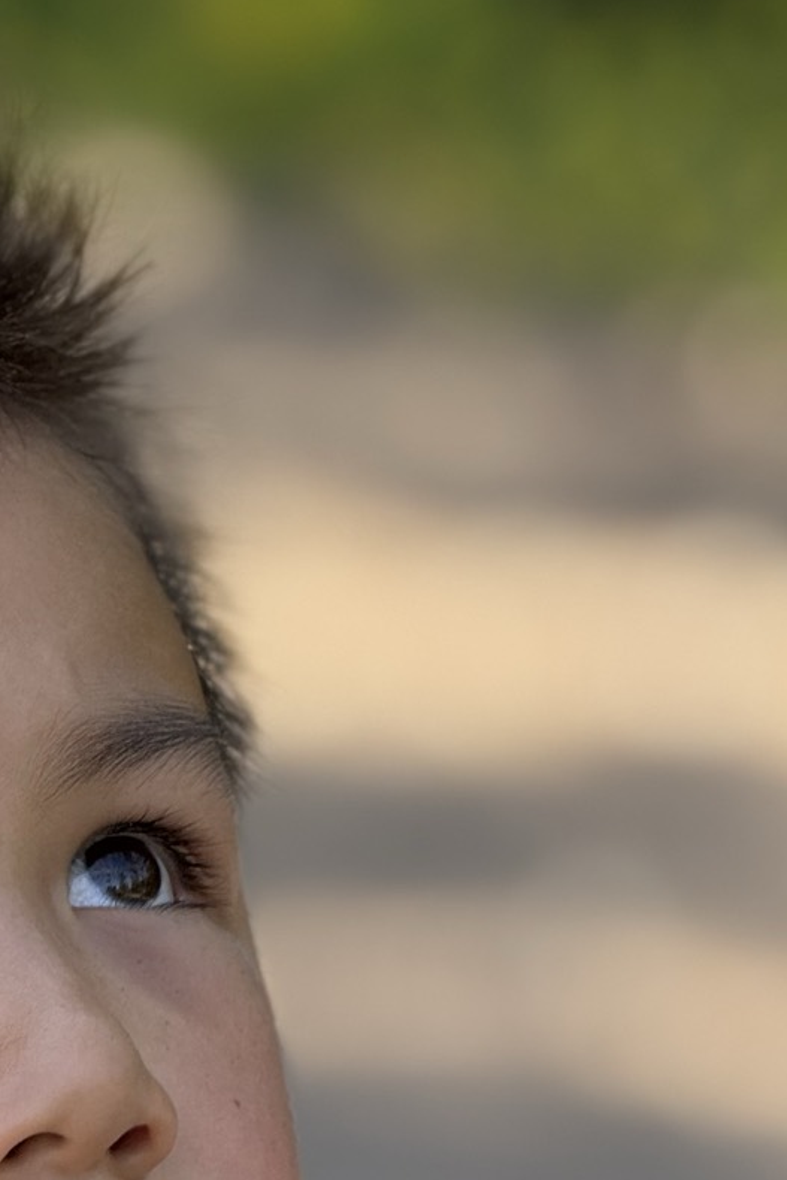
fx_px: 10357
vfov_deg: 6.5
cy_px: 1289
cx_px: -242
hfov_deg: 4.3
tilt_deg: -12.4
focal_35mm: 316
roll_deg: -1.4
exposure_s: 1/184
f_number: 2.8
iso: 50
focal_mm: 15.66
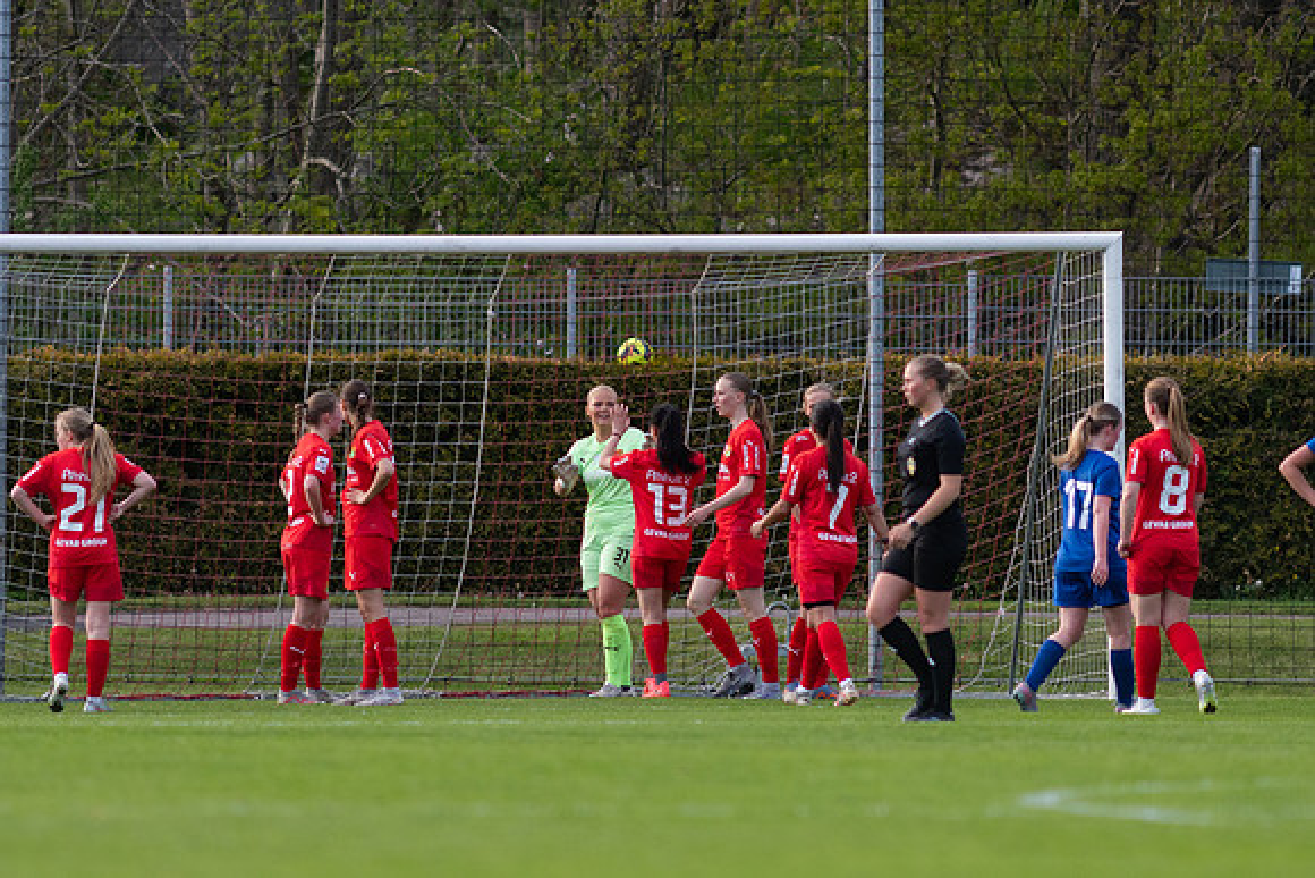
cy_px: 439
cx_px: 658
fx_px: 21921
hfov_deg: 3.4
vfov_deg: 2.3
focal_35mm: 600
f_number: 3.2
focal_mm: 300
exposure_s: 1/1600
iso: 360
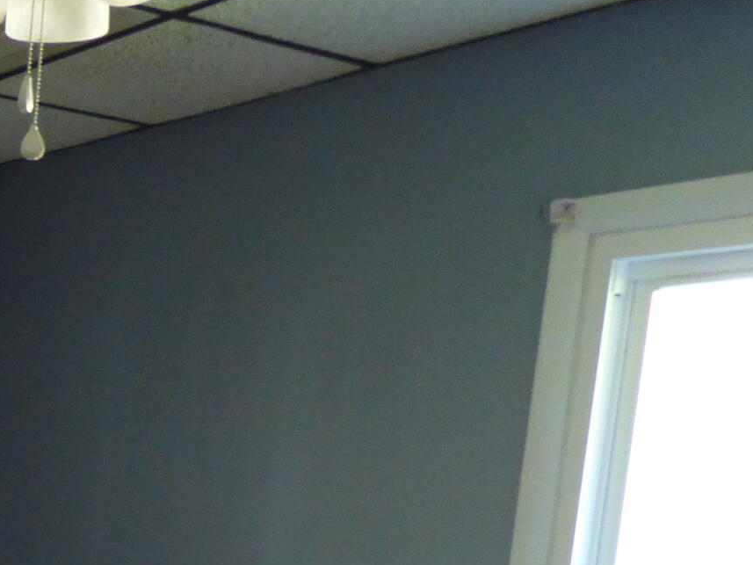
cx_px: -188
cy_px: 771
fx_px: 1523
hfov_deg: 24.7
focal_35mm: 70
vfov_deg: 19.1
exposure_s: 1/20
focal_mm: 3.58
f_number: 2.8
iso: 400
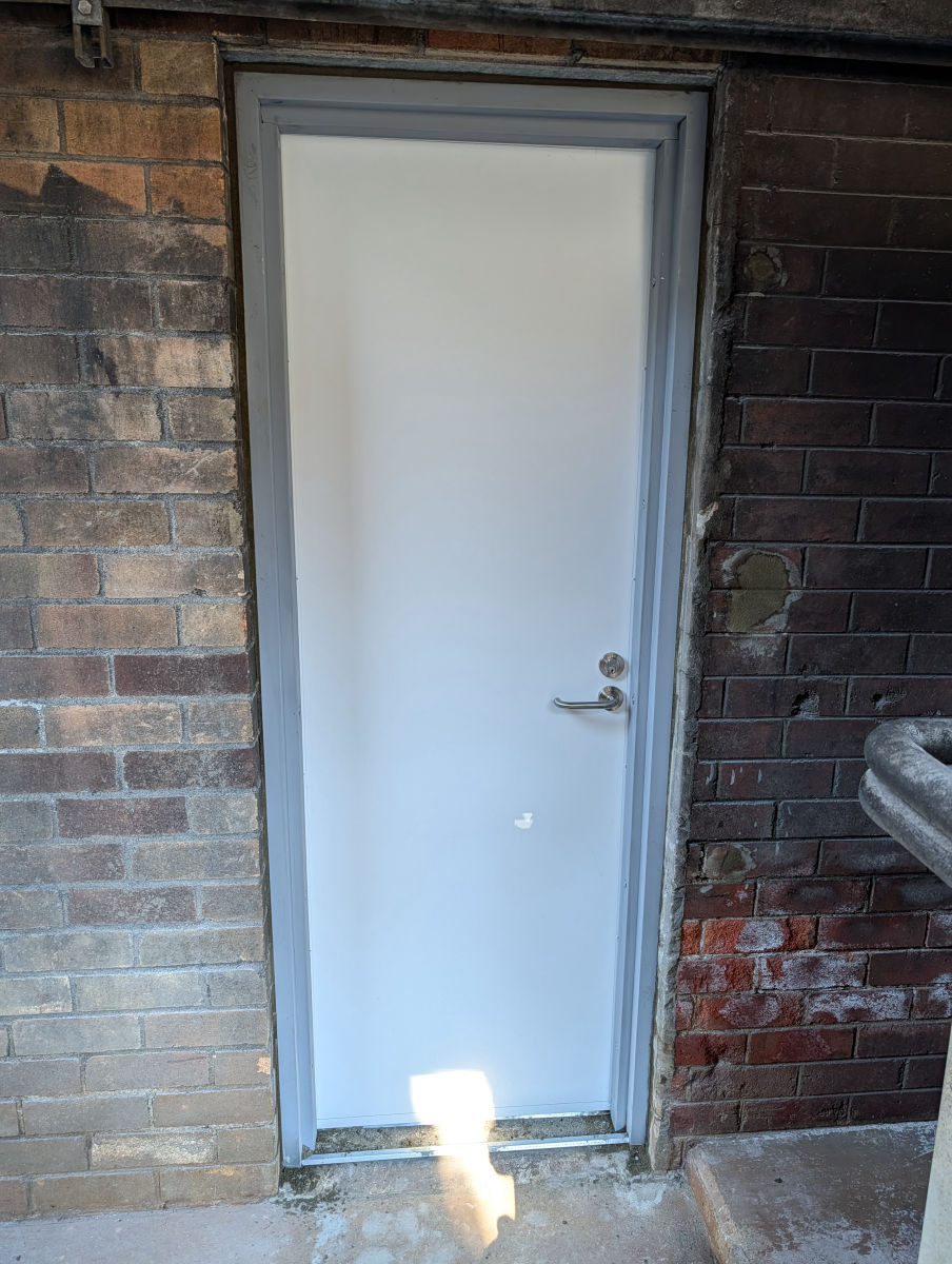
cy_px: 632
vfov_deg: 71.5
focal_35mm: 24
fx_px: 878
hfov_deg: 57.0
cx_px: 476
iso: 81
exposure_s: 1/49.2
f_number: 1.68
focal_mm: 6.9
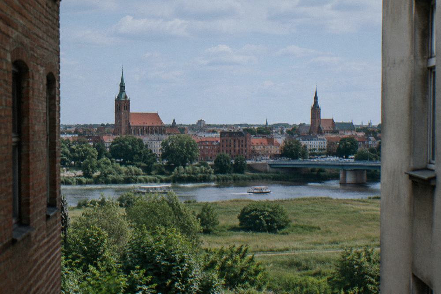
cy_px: 147
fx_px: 784
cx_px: 220
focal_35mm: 64
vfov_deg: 21.2
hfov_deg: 31.4
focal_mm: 64
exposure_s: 1/250
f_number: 8
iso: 200
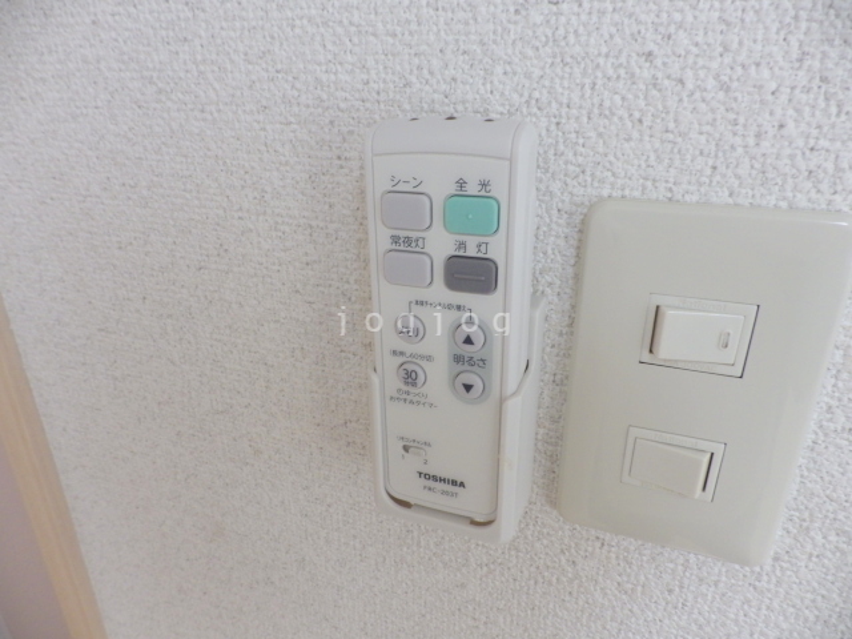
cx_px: 426
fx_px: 541
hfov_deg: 76.4
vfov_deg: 61.1
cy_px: 320
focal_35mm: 22
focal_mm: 4
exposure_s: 1/45
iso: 200
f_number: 3.1
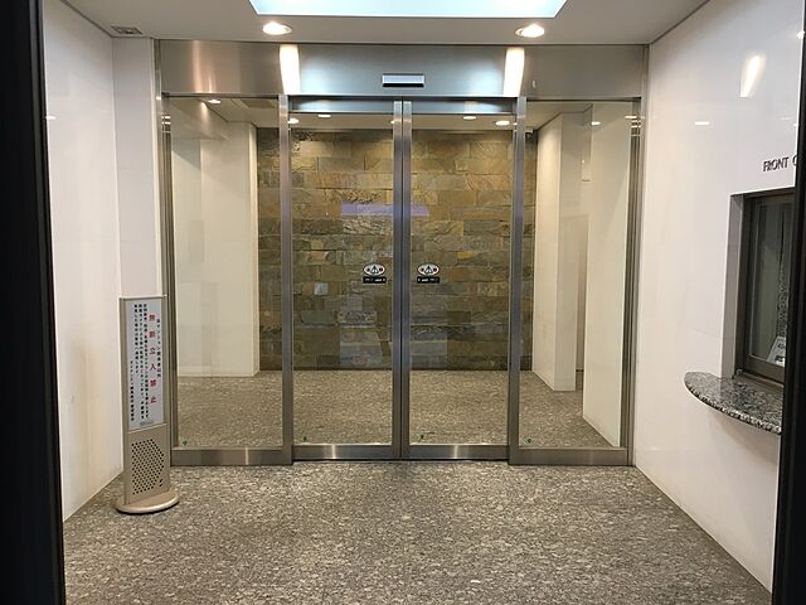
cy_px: 302
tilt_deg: -4.5
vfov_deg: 48.2
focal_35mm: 29
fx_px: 675
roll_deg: -0.5
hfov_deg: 61.7
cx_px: 403
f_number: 2.2
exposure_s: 1/33
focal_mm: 4.15
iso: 80
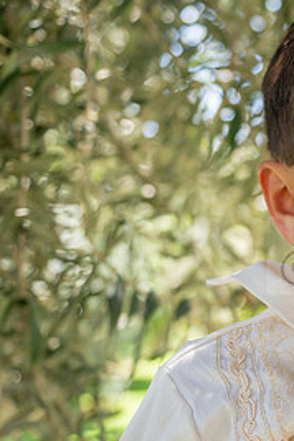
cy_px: 255
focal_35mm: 74
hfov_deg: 17.0
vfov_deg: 27.3
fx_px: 906
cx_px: 411
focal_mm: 34
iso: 320
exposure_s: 1/400
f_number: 3.2
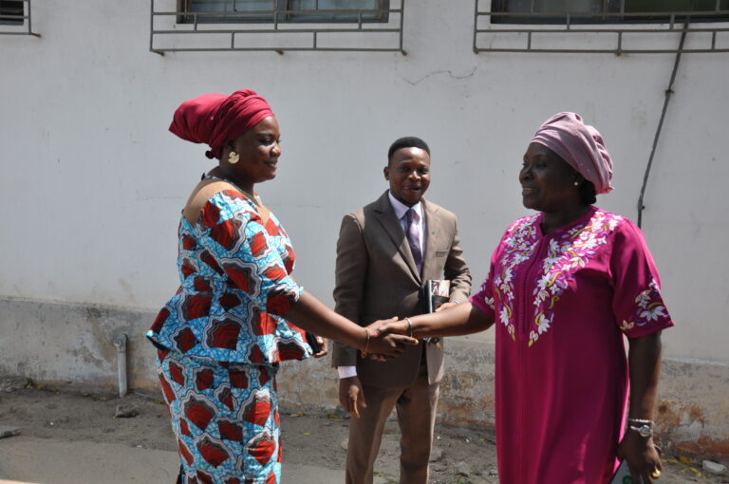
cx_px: 364
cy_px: 242
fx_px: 667
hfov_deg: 57.3
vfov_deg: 39.9
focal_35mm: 33
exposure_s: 1/1250
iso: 400
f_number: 5
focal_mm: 22
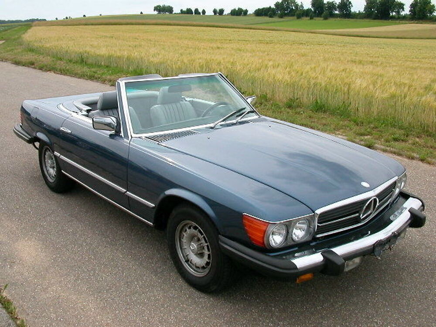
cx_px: 218
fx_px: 466
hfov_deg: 50.1
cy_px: 164
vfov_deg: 38.7
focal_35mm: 37
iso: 100
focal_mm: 5.6
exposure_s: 1/334
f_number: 4.5
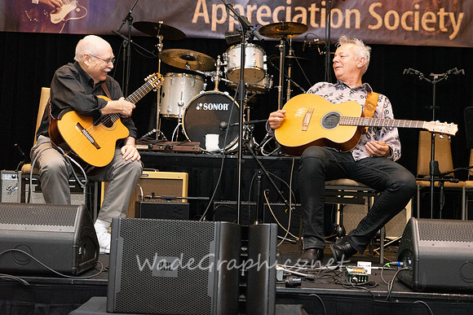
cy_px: 158
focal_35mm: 75
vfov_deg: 18.2
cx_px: 236
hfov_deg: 27.0
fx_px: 986
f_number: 6.3
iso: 6400
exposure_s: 1/200
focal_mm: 75
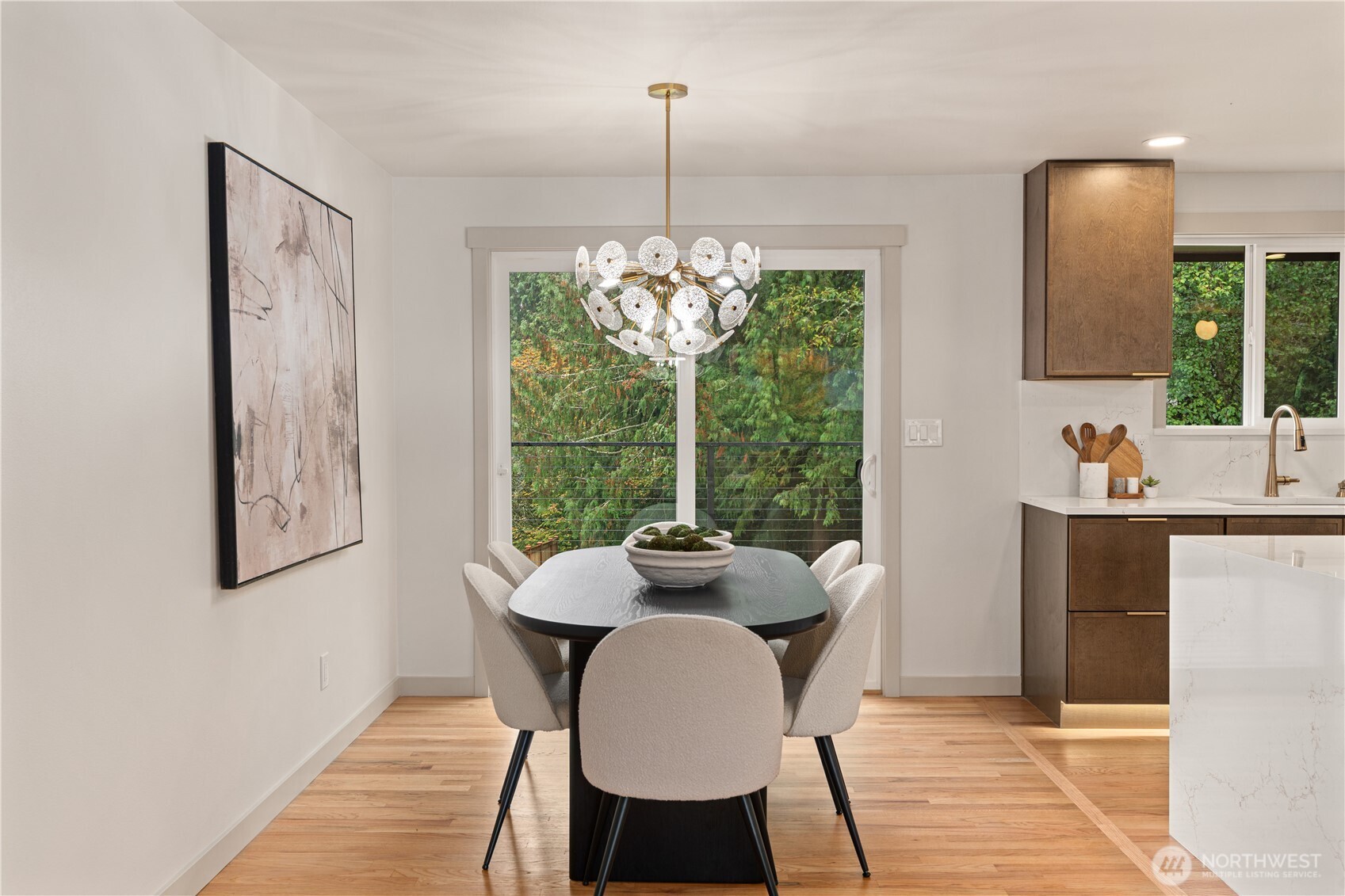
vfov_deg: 42.3
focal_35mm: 31
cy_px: 448
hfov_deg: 60.3
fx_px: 1158
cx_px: 672
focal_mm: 31
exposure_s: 1/3
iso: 320
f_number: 9
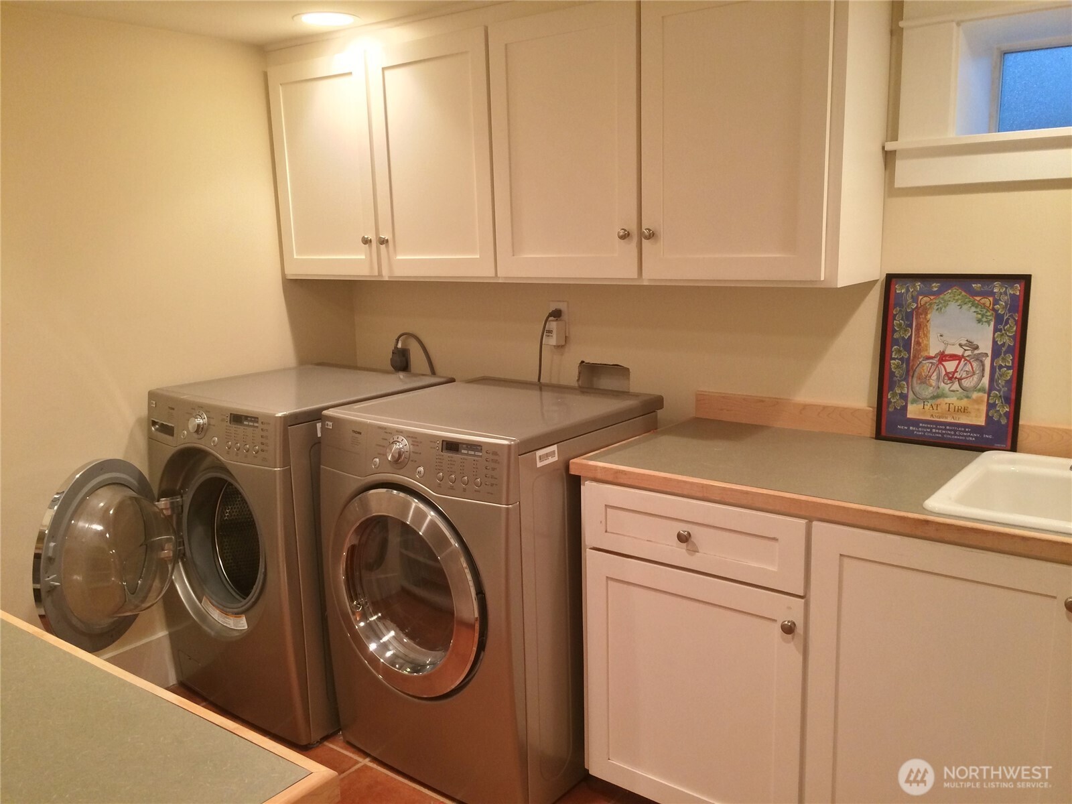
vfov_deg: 46.8
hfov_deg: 60.0
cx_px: 536
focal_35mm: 30
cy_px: 402
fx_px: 929
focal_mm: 4.12
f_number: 2.2
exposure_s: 1/30
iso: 160
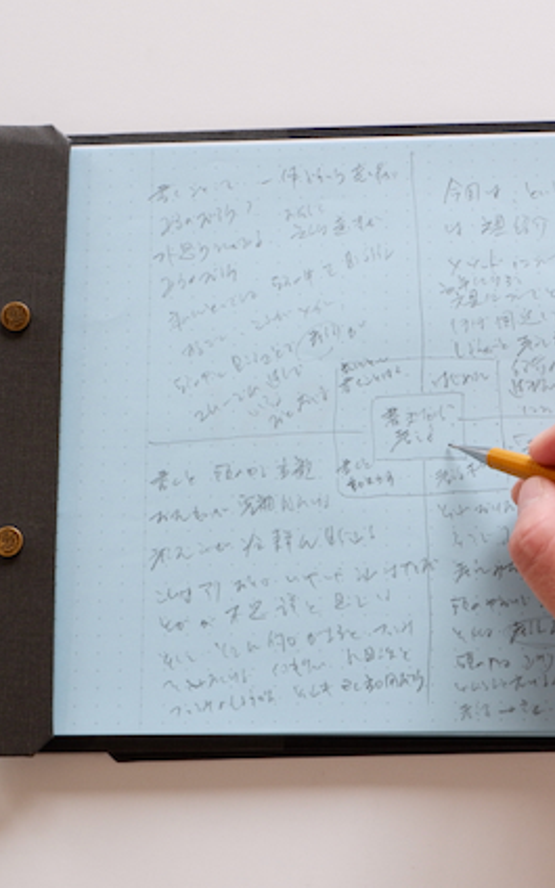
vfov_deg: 34.0
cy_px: 446
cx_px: 457
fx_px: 1452
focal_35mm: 60
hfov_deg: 21.3
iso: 800
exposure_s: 1/30
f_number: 8
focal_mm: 26.9
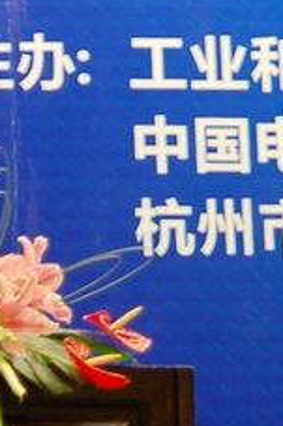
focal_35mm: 127
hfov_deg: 10.6
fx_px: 1500
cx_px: -56
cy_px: 251
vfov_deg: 16.1
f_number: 2.8
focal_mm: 32
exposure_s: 1/25
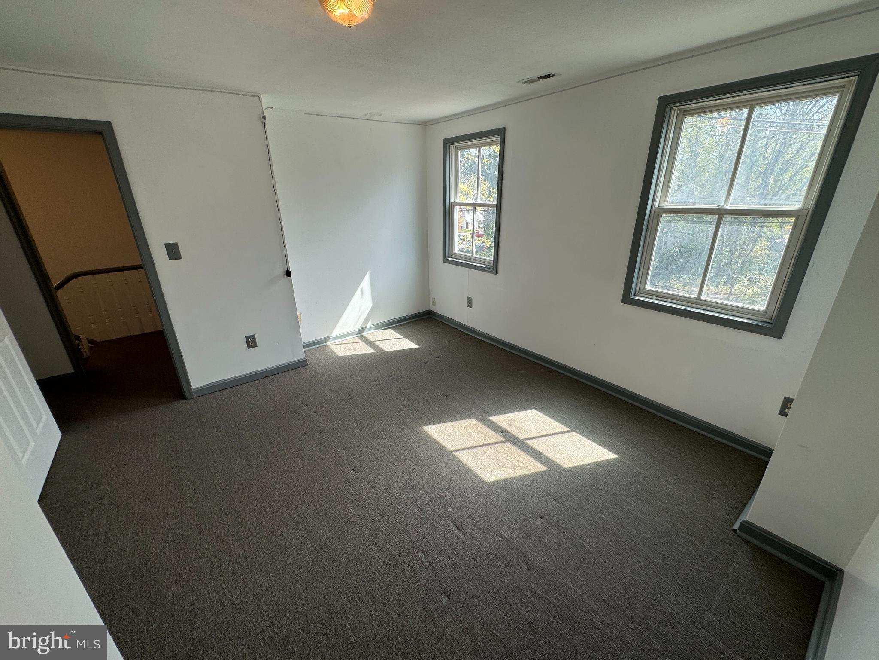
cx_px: 440
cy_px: 330
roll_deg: +0.9
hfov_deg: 102.1
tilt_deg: -20.7
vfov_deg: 85.7
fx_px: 356
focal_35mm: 14
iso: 40
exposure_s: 1/182
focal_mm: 2.22
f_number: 2.2
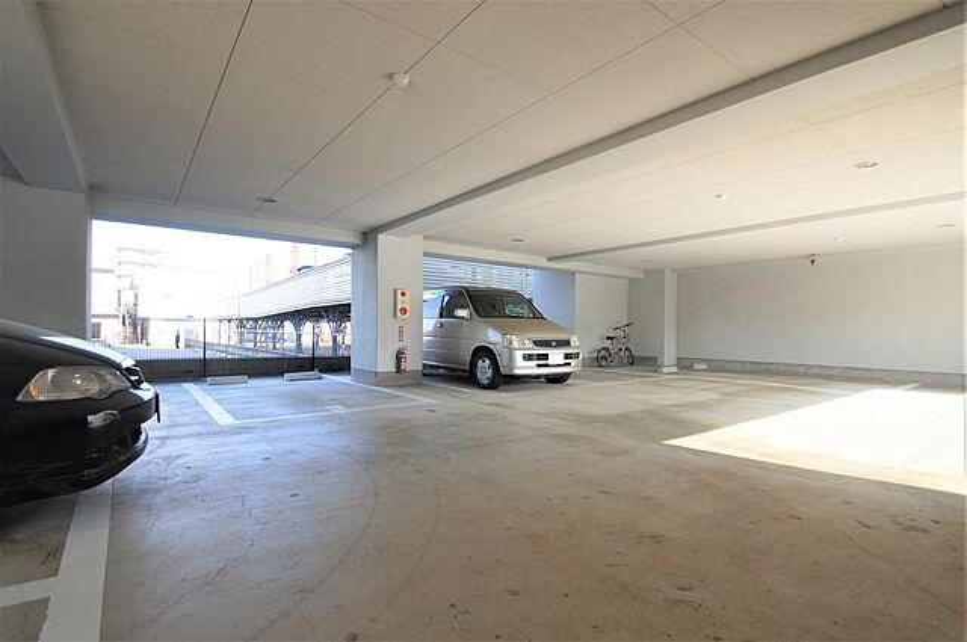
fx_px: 443
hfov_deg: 95.1
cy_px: 321
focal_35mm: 16
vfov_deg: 71.9
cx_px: 484
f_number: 5.6
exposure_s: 1/80
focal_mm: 11
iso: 100
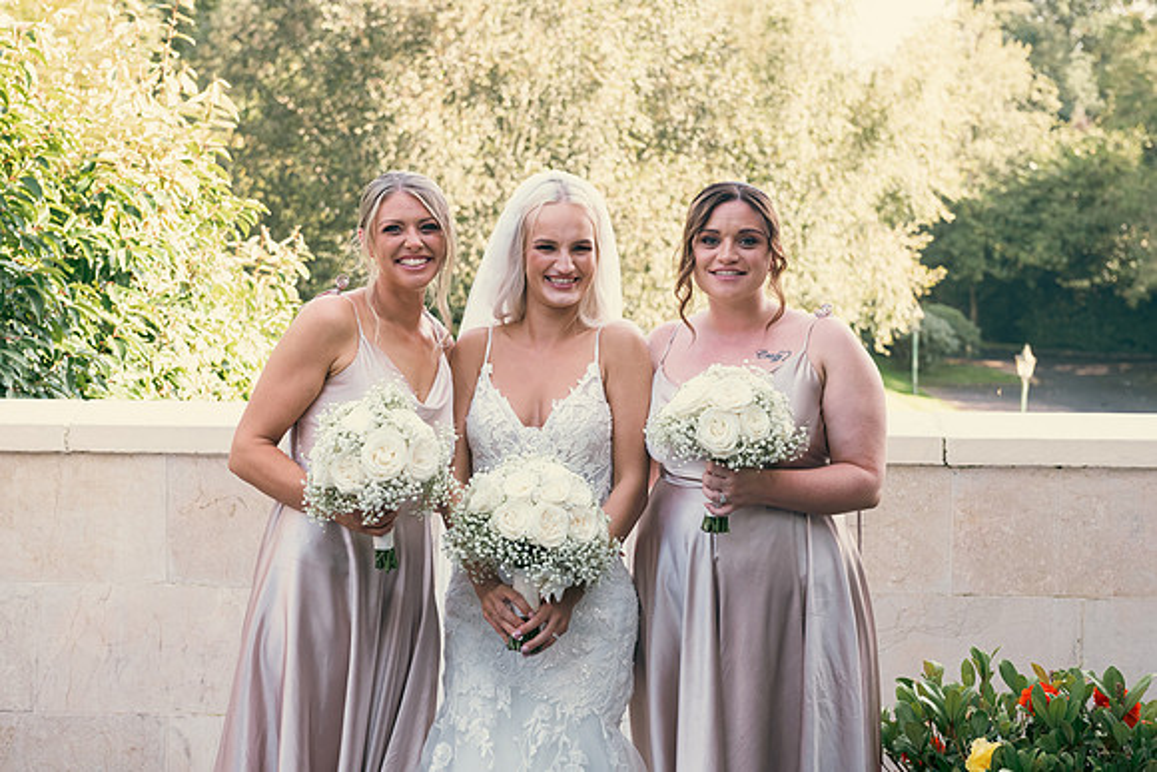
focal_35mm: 70
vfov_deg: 19.5
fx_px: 2250
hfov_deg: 28.8
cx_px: 578
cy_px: 386
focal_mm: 70
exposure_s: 1/160
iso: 320
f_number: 6.3
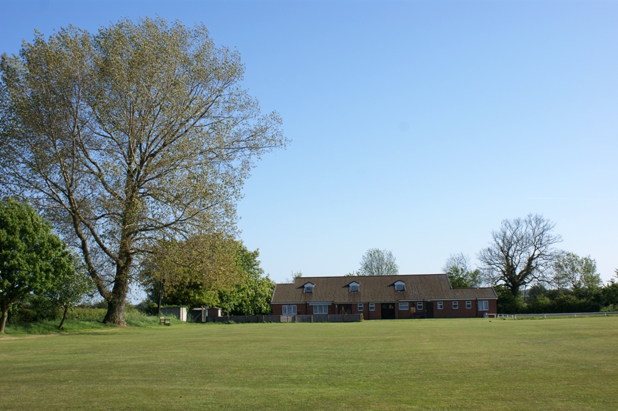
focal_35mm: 42
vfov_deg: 31.8
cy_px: 206
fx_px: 720
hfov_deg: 46.4
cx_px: 309
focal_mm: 28
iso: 100
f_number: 9
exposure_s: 1/160
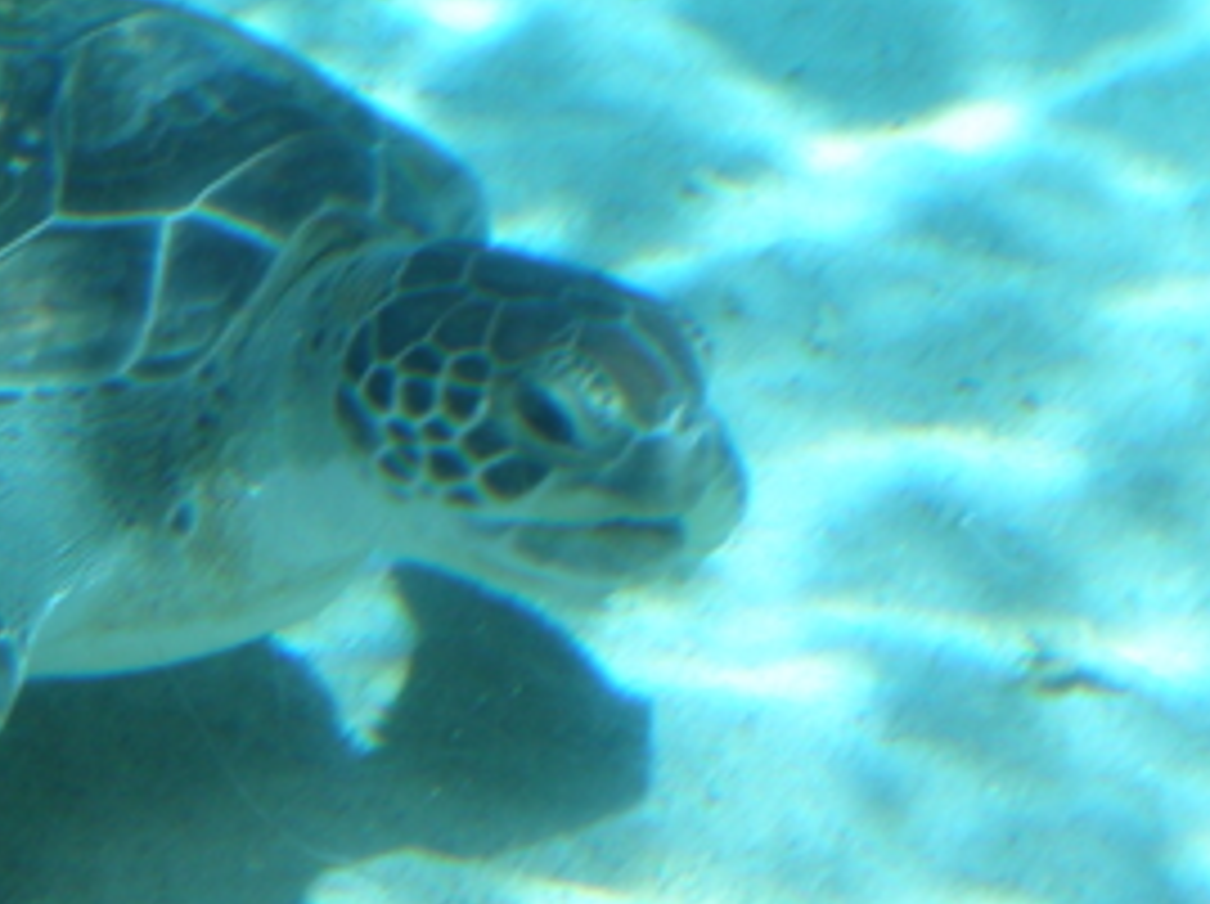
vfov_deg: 11.0
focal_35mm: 134
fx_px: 4678
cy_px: 715
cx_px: -45
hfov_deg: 14.5
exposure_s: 1/400
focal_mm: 8
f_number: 4
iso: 64
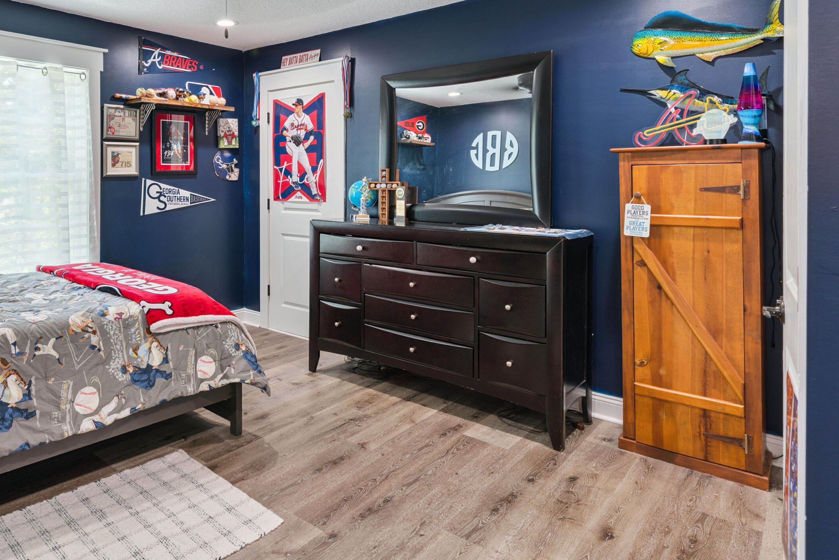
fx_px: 559
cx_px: 262
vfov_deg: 51.8
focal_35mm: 24
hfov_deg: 71.0
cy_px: 171
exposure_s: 1/5
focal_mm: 17
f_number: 8
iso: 250
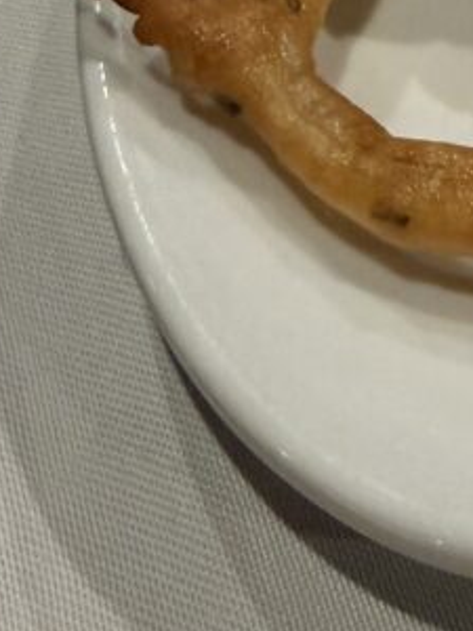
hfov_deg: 16.6
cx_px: 675
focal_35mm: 82
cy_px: -17
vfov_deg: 22.8
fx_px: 1494
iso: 500
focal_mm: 2.22
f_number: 2.2
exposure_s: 1/60
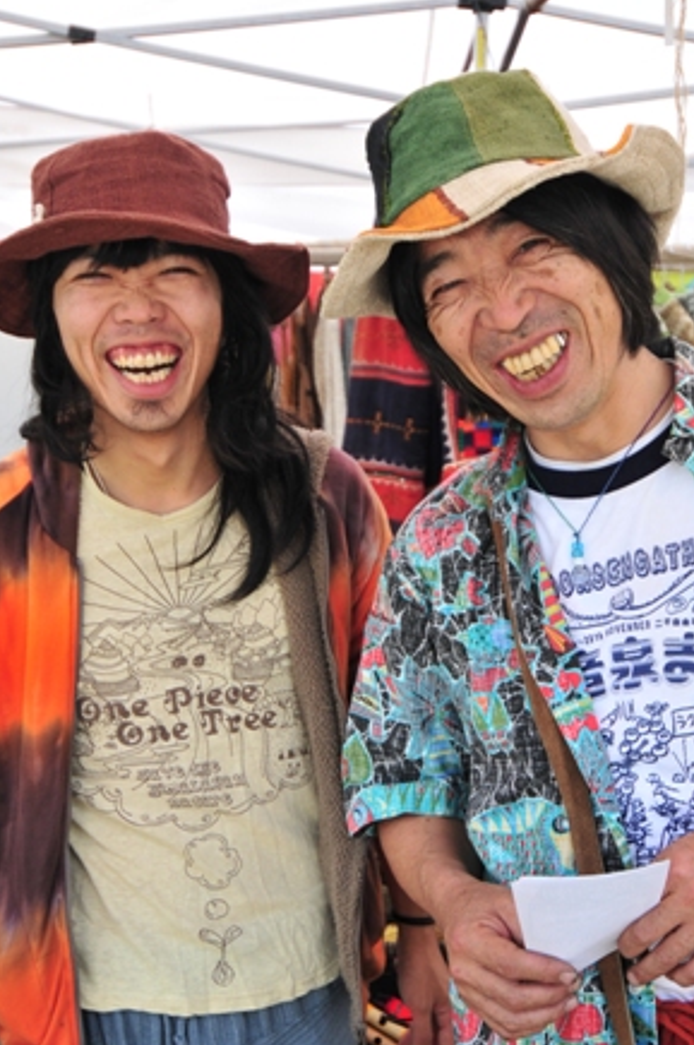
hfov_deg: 25.4
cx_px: 402
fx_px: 1536
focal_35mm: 53
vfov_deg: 37.6
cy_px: 543
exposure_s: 1/400
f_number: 4.5
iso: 200
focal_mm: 24
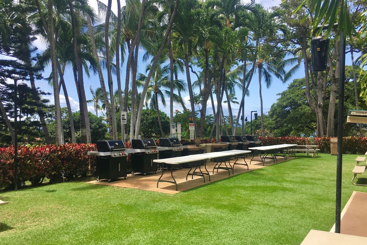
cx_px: 183
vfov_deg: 42.3
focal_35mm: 31
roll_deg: -0.9
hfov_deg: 60.3
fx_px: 316
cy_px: 136
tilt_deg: -0.5
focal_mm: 4.15
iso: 25
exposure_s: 1/1221
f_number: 2.2
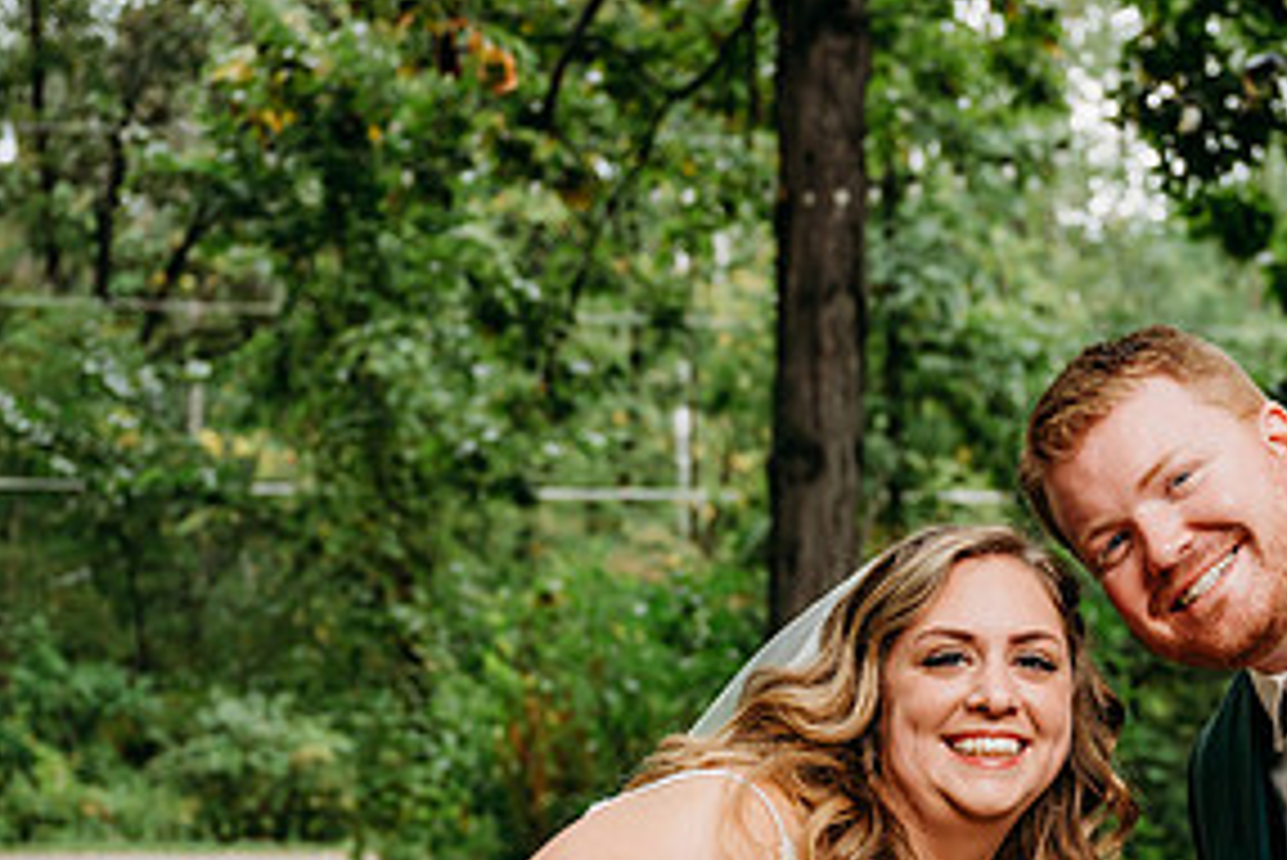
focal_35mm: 73
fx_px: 2611
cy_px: 867
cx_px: 1161
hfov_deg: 26.7
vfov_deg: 18.2
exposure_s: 1/500
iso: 200
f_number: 3.2
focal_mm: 36
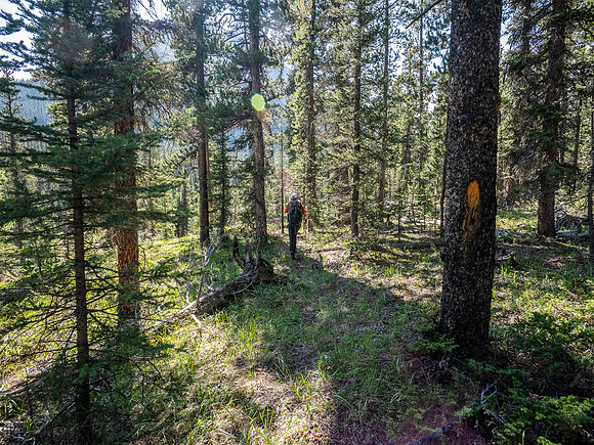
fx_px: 309
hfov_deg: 87.8
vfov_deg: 71.6
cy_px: 222
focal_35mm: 18
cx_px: 297
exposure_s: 1/60
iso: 800
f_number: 8
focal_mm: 9
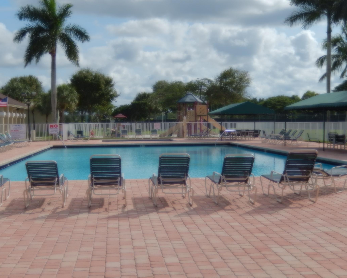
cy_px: 150
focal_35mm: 57
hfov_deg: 33.0
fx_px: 585
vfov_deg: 26.7
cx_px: 159
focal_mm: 8.1
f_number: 8.6
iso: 125
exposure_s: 1/400
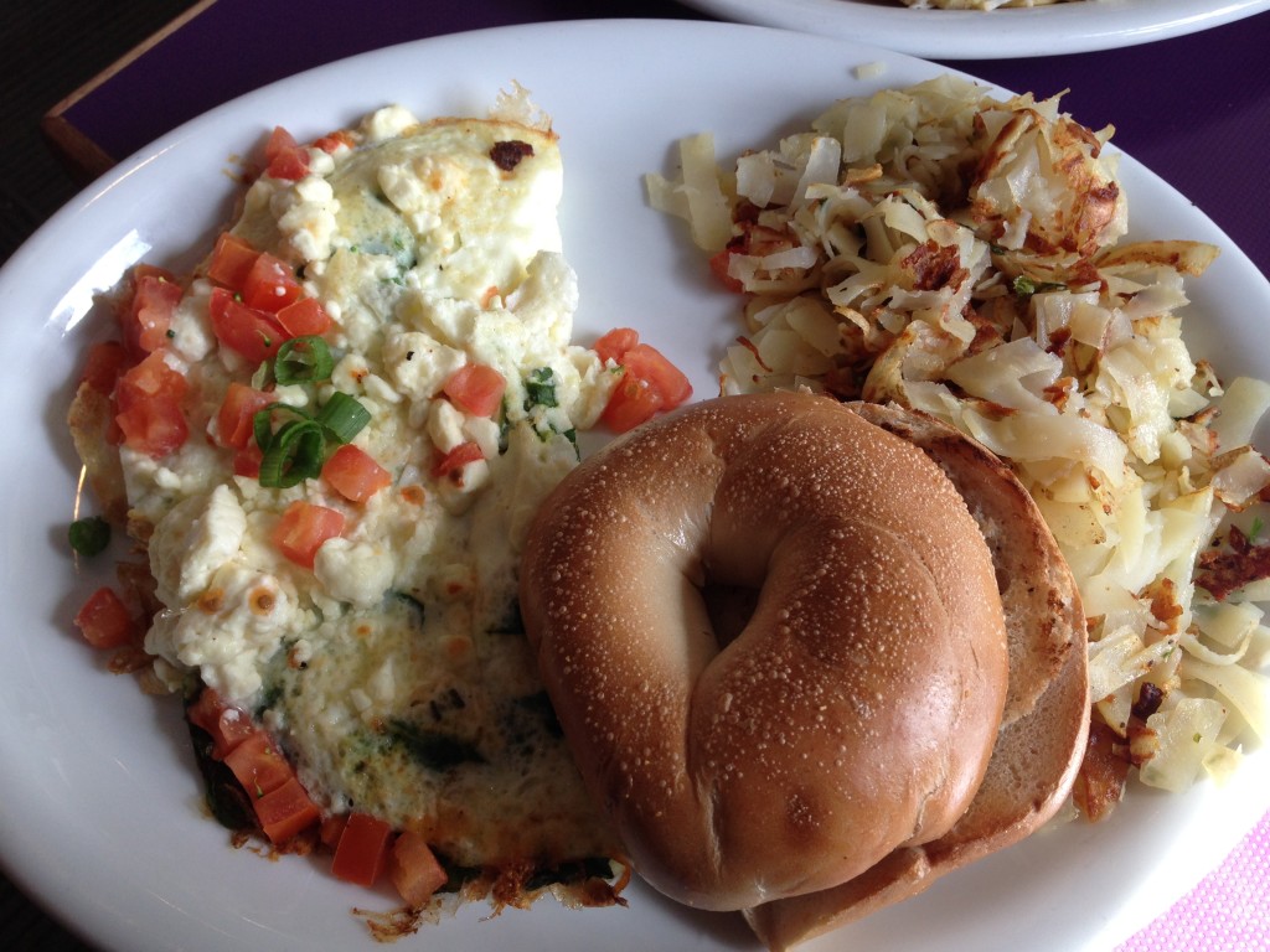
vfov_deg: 42.9
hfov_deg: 55.4
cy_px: 476
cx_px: 635
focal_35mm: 33
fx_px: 1211
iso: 64
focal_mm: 4.13
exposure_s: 1/120
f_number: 2.4
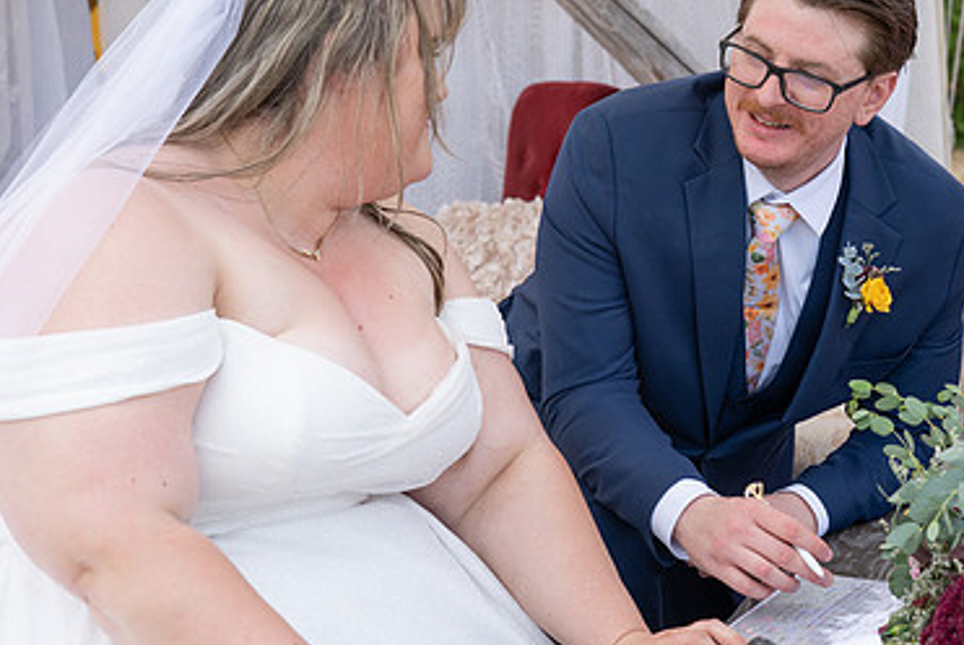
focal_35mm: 75
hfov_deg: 26.9
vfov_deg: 18.2
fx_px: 2010
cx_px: 598
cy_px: 287
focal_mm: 48
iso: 400
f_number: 5
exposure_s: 1/500
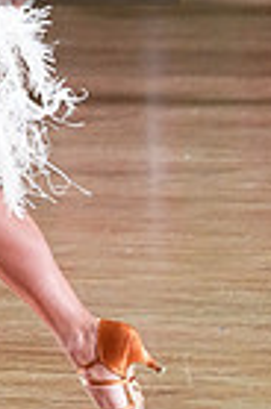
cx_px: -225
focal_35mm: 737
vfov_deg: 2.8
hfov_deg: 1.9
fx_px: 8363
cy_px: -91
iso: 8000
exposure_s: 1/400
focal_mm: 176
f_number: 5
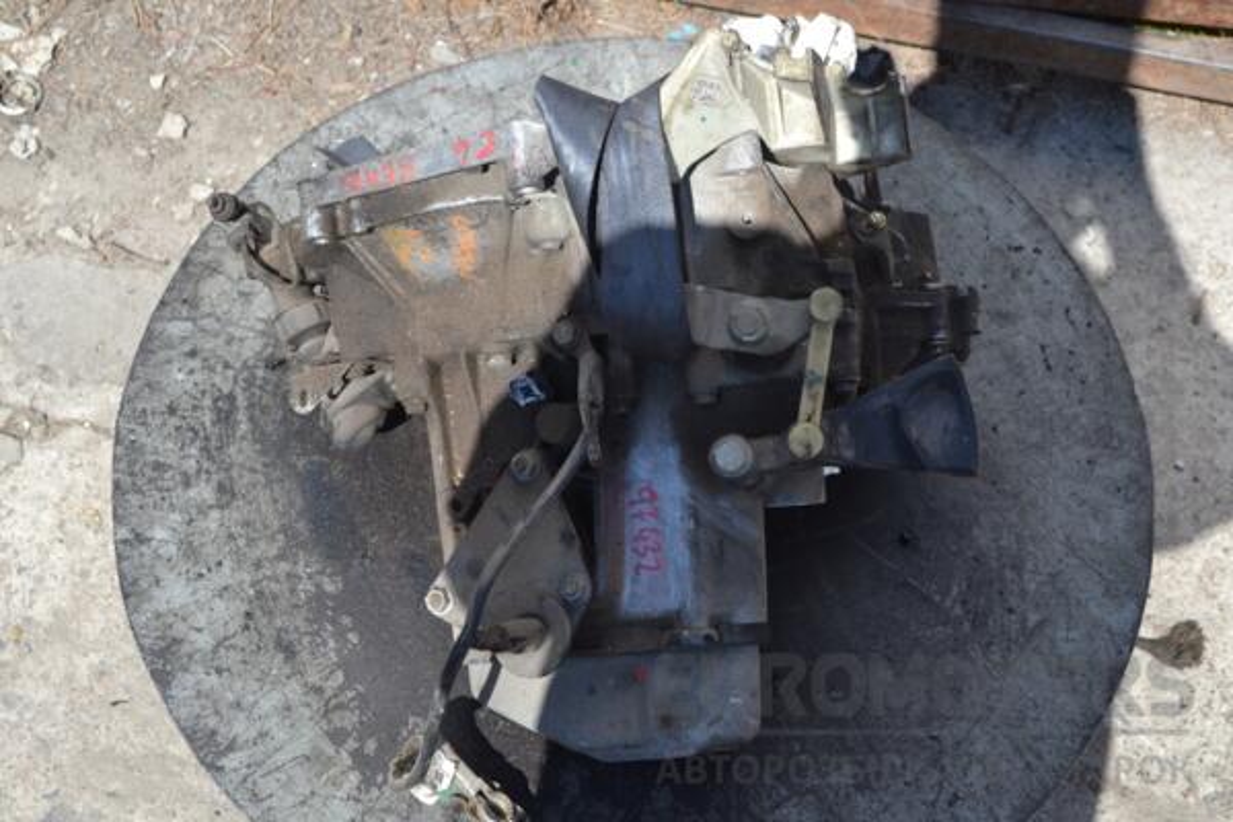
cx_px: 616
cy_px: 411
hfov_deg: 38.9
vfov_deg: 26.5
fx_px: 1747
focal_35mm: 51
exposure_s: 1/200
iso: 100
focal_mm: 34
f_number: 7.1
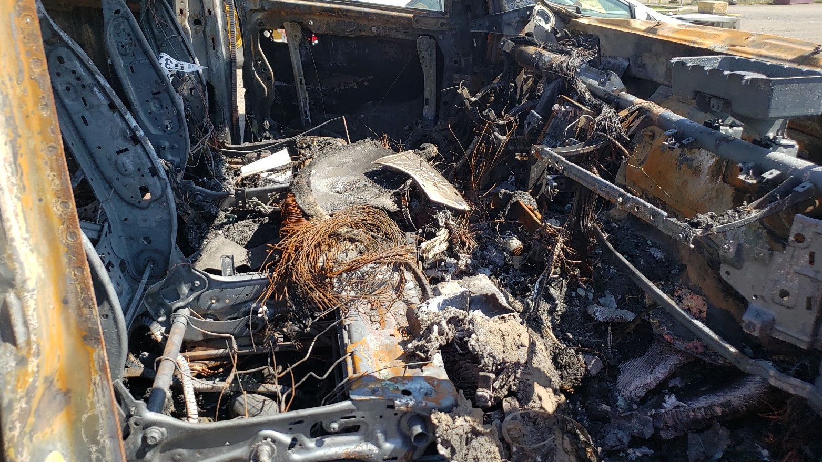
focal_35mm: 29
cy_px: 197
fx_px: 632
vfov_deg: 40.1
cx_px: 411
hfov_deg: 66.1
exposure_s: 1/1000
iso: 50
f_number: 1.5
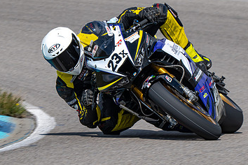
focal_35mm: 1209
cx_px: 156
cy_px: 105
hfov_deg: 1.7
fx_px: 8328
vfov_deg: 1.1
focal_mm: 600
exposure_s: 1/160
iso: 125
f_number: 18
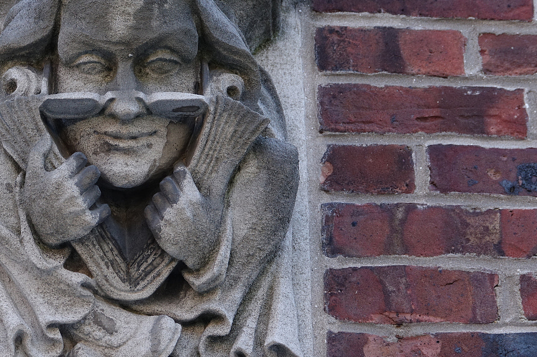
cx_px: 122
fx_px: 3221
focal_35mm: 216
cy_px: 121
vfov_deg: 6.4
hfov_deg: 9.5
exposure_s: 1/160
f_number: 4
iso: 200
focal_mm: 49.51
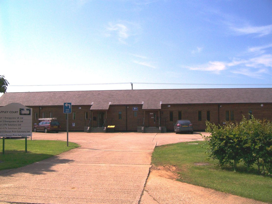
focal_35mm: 34
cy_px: 102
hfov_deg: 53.9
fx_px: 267
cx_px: 136
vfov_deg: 41.8
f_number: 4.9
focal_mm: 6.1
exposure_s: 1/640
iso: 64
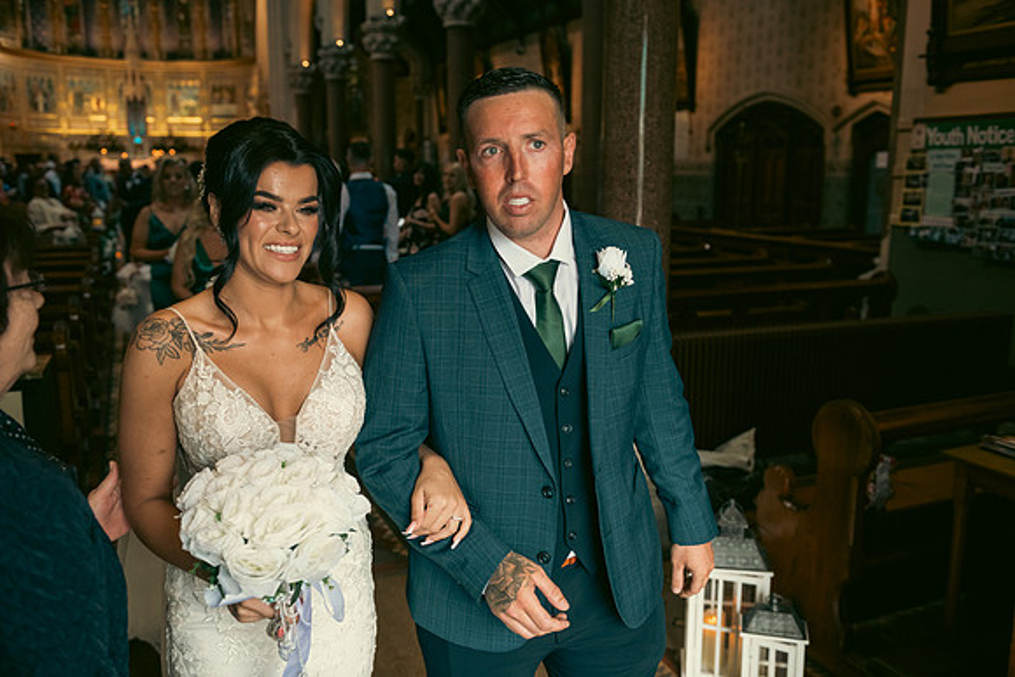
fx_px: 902
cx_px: 508
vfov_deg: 41.1
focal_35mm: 32
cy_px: 338
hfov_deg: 58.7
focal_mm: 32
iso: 320
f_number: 3.5
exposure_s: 1/160
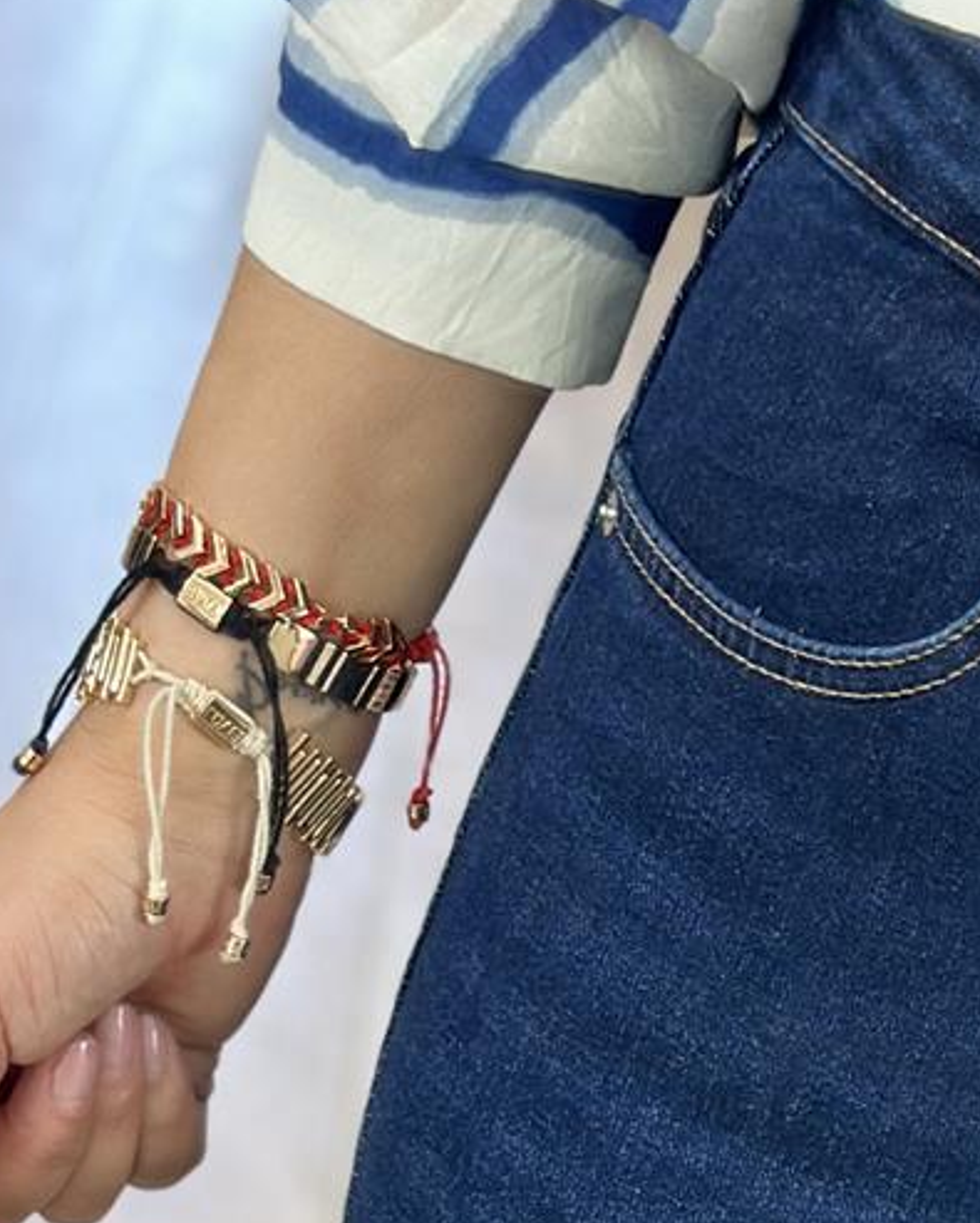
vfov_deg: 12.0
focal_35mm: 152
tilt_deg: -54.4
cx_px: 1025
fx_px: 5506
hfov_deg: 10.1
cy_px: 1967
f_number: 1.78
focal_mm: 6.86
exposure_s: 1/100
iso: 125
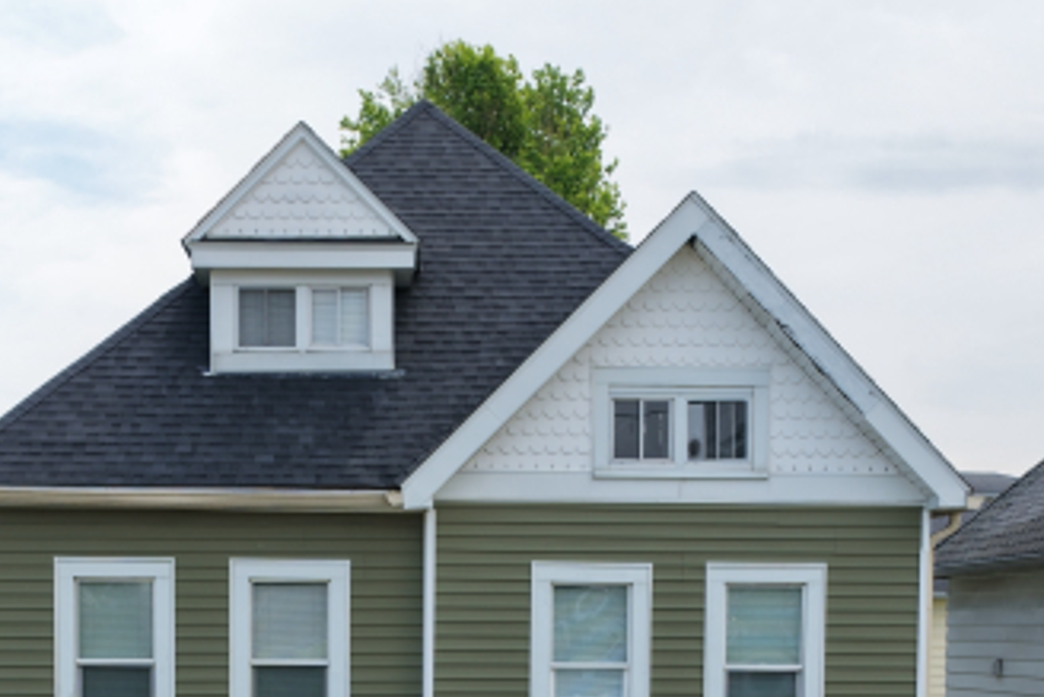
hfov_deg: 31.3
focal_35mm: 64
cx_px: 411
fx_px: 1857
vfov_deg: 20.2
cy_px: 777
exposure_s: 1/500
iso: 100
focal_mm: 14.45
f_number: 2.8
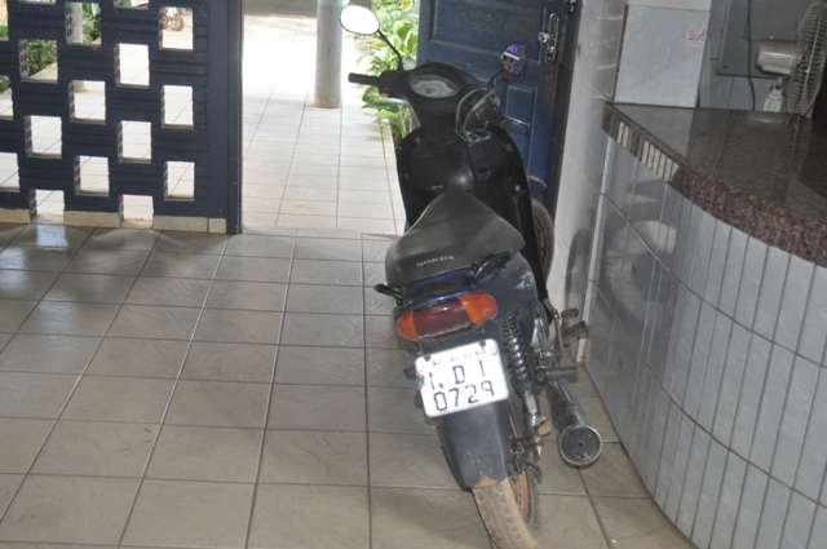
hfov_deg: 45.0
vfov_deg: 30.8
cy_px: 274
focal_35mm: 44
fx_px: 998
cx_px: 414
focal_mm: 29
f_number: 4.5
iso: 800
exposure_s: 1/60
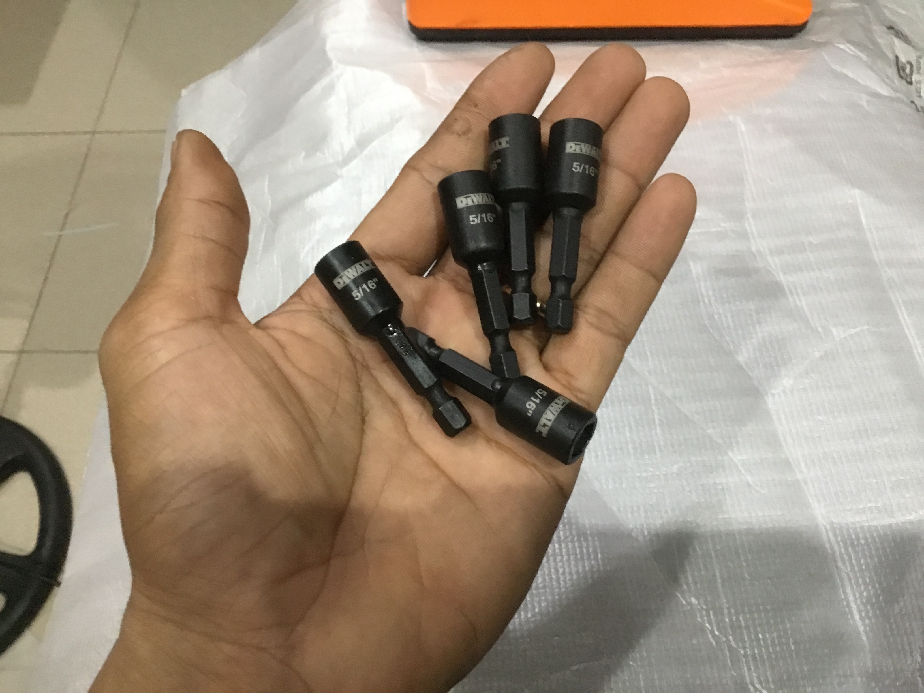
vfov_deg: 45.4
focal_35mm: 31
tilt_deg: -59.8
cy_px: 346
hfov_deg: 58.4
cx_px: 462
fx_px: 827
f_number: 2.4
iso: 250
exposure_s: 1/17
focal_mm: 3.3
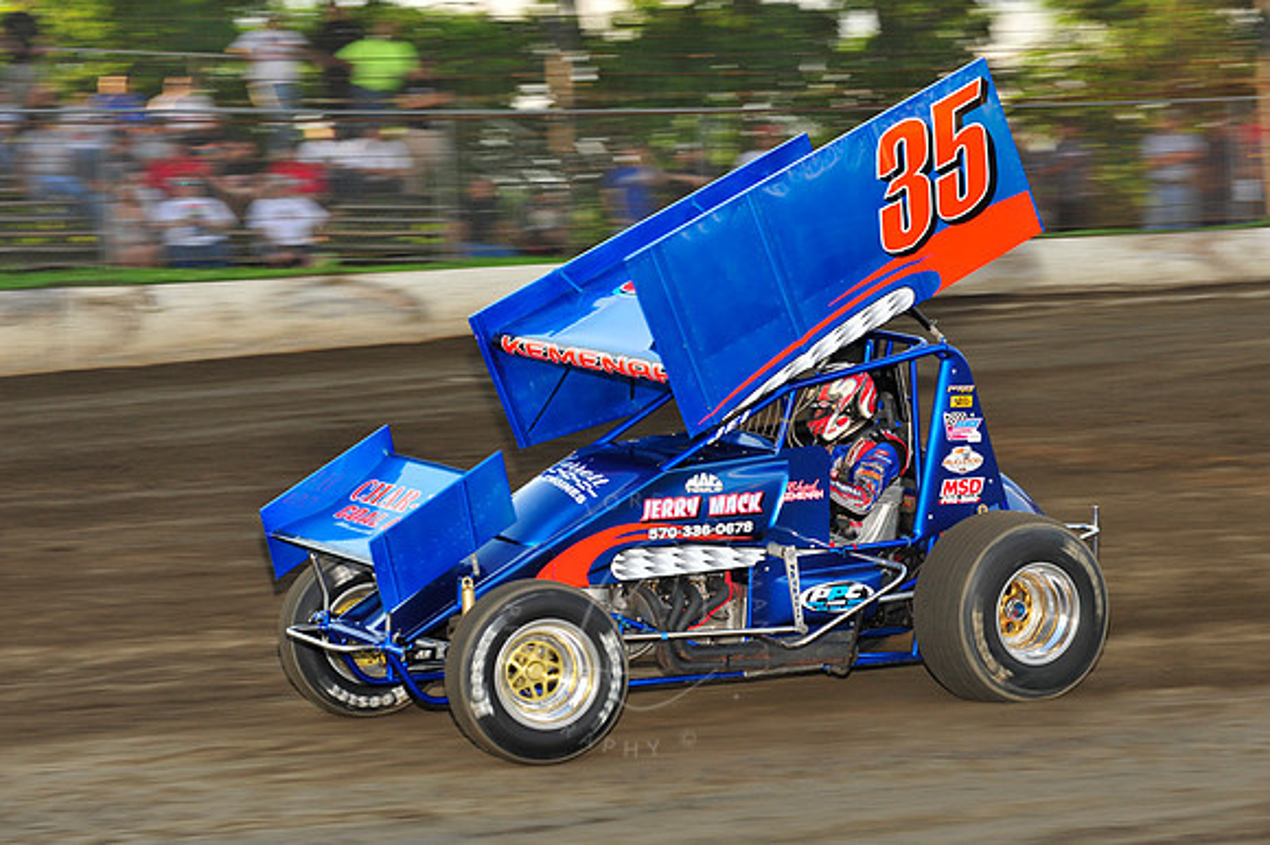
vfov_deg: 13.0
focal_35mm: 105
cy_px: 422
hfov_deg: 19.5
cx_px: 635
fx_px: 3702
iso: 640
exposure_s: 1/320
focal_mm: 105
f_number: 8
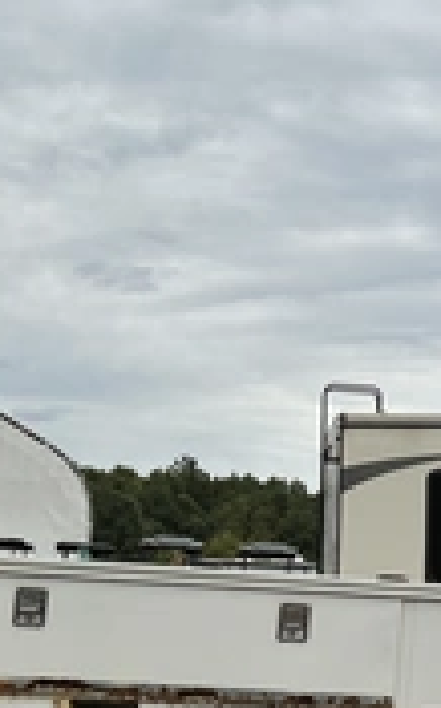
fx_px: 1311
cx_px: 591
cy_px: 494
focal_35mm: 68
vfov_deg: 29.9
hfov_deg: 17.7
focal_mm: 3
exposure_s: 1/2058
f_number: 1.8
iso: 25
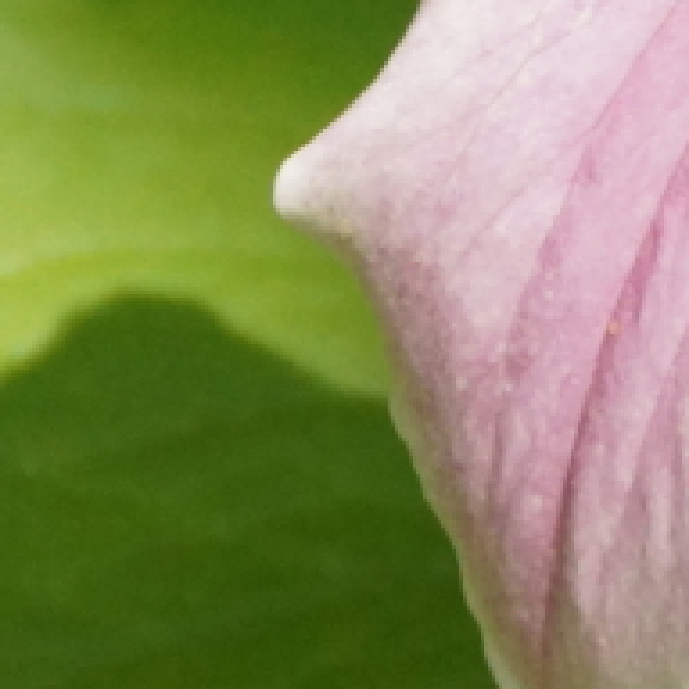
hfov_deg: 1.1
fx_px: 37359
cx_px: 1071
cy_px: -133
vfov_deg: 1.1
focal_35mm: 1659
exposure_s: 1/400
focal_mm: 250
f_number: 6.3
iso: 800
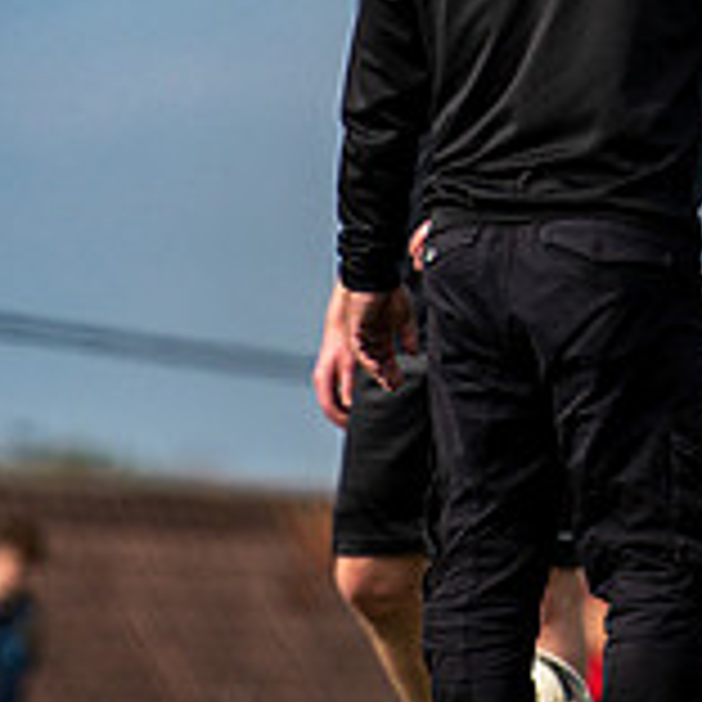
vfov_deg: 1.6
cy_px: 57
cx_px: 850
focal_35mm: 1128
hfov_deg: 1.6
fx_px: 25881
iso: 200
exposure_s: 1/5000
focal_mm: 200
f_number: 2.8
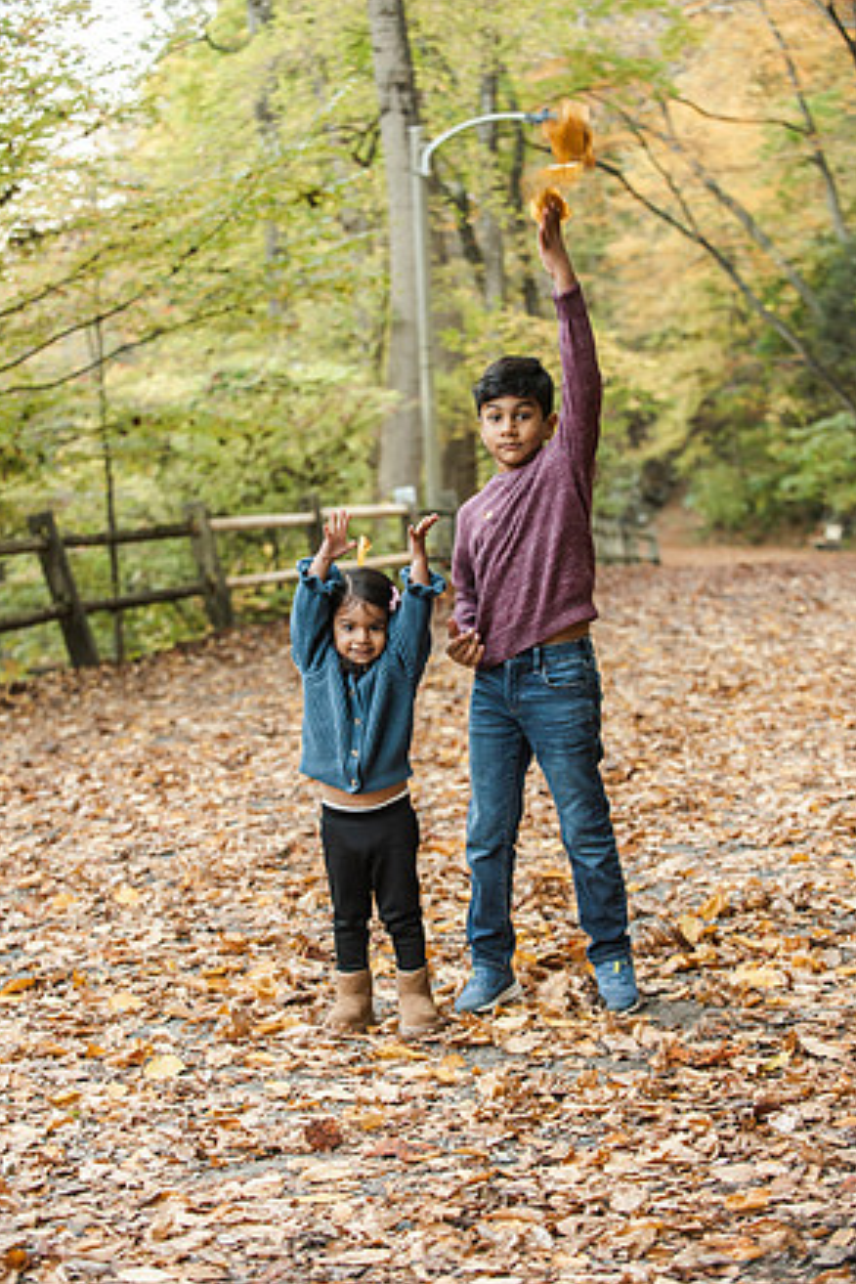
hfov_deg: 17.7
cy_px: 627
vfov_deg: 26.3
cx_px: 422
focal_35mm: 77
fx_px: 2746
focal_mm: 75
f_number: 4
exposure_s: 1/125
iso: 2000
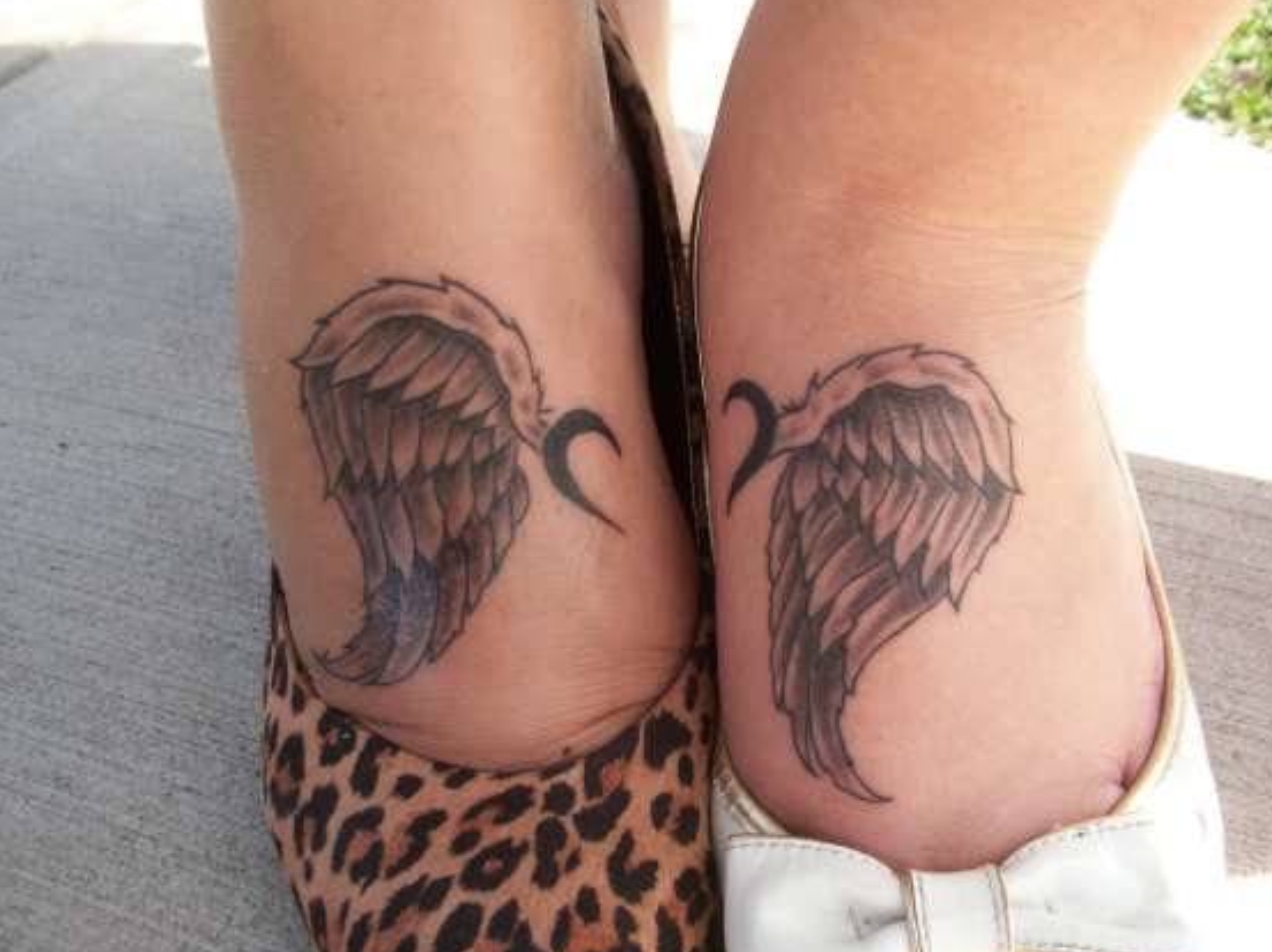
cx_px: 649
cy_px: 504
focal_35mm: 38
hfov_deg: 49.0
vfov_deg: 37.7
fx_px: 1395
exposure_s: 1/250
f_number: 3.1
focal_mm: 6.3
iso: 80
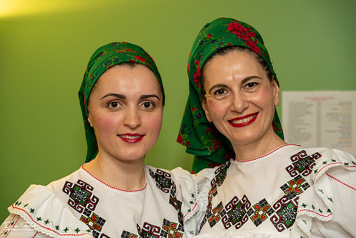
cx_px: 178
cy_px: 119
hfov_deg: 27.0
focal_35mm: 75
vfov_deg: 18.2
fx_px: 742
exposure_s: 1/200
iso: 1600
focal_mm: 75
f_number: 5
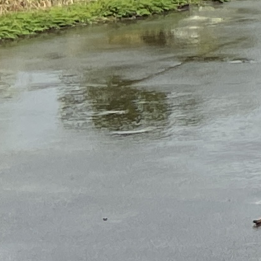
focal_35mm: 225
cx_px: 1086
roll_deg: -2.3
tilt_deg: -6.1
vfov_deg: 7.6
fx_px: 1919
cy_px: -128
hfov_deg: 6.2
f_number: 1.8
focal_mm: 4.25
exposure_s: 1/3040
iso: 32
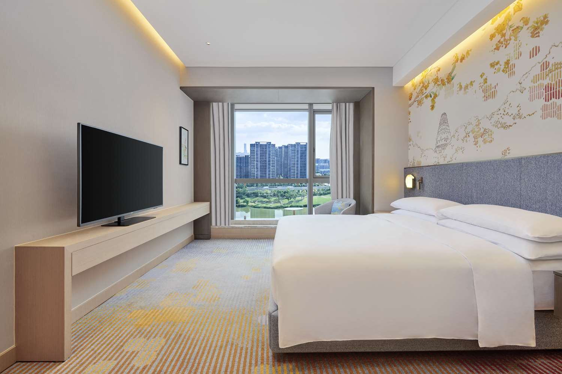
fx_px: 250
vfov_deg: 73.7
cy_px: 187
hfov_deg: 96.7
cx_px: 281
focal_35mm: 16
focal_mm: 16
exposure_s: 1/10
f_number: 11
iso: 160
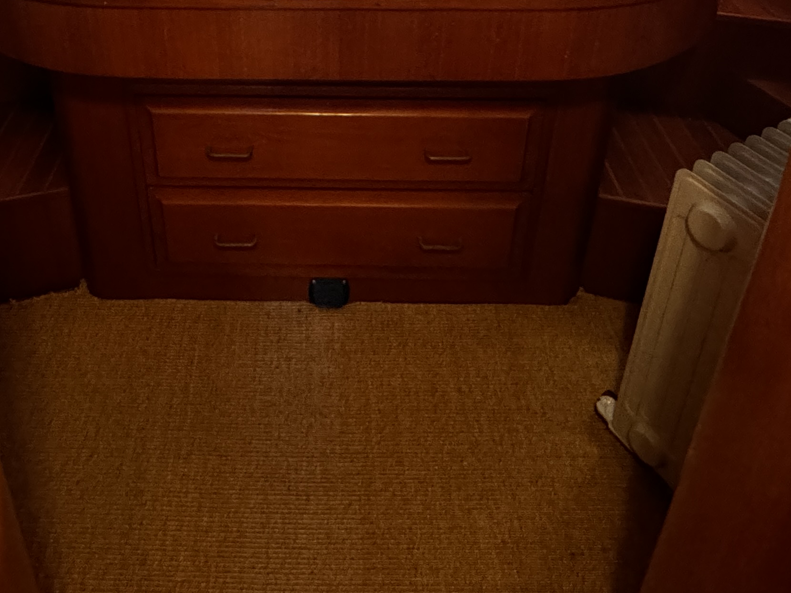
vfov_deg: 36.0
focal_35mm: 34
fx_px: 777
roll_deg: +1.0
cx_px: 305
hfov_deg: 53.5
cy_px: -47
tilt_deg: -24.2
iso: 800
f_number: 2.2
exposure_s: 1/50
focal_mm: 2.22
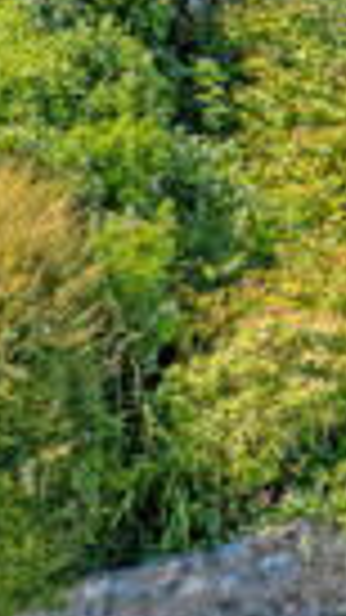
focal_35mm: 81
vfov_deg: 24.3
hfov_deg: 12.1
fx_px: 1322
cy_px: -74
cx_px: 820
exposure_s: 1/200
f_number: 2.8
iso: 100
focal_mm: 12.29
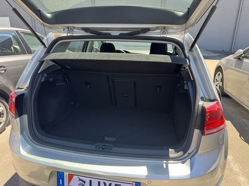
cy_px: 93
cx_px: 124
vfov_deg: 56.8
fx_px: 173
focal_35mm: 24
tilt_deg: -15.5
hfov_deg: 71.6
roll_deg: -2.2
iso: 80
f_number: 1.78
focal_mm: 6.76
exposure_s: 1/340
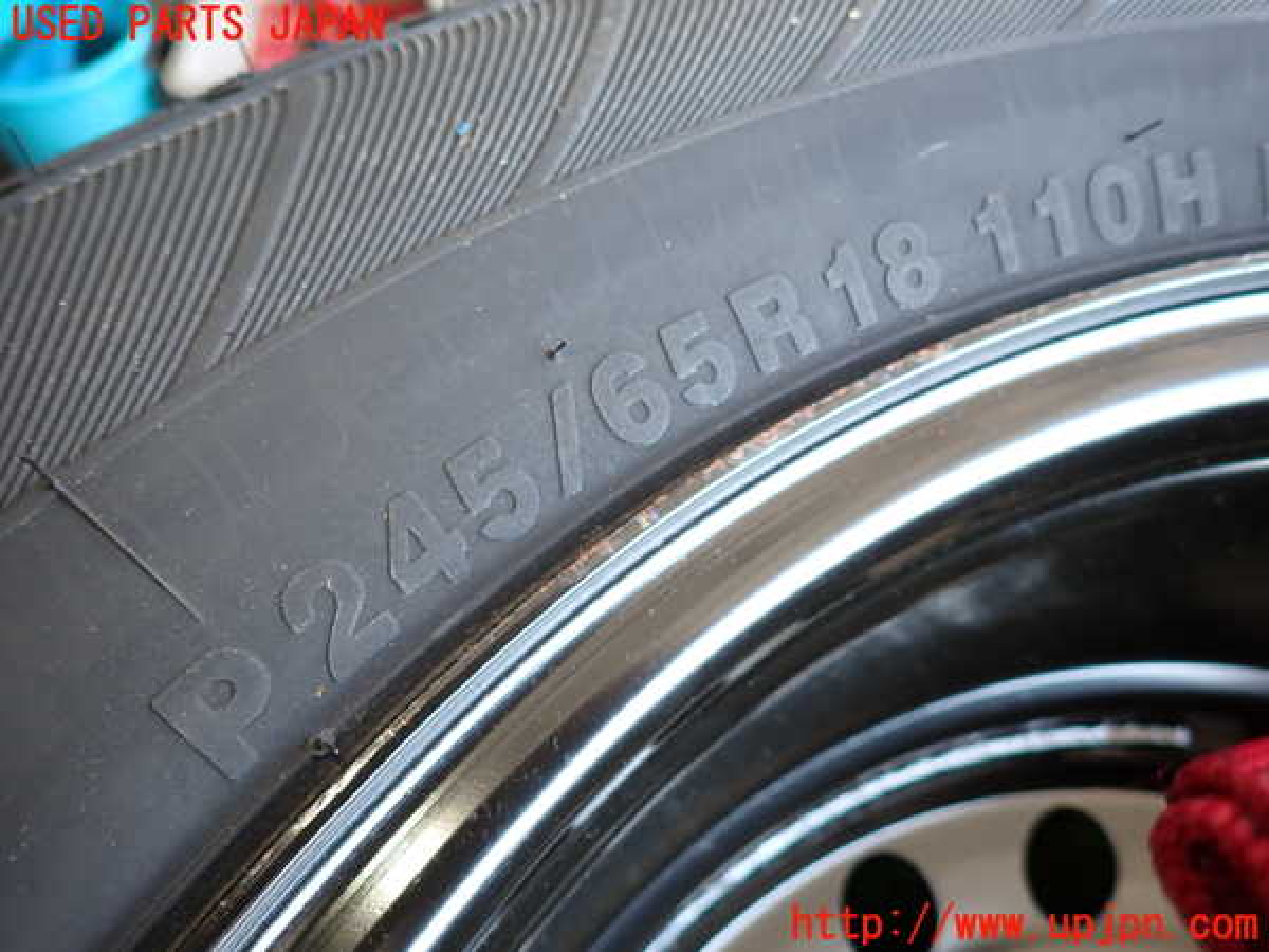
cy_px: 476
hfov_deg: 69.4
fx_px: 916
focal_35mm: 25
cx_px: 634
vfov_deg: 54.9
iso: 125
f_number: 2
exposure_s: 1/60
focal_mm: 4.5
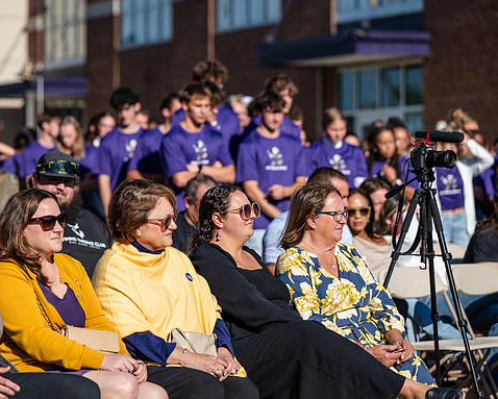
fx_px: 2183
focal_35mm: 148
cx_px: 217
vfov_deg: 10.4
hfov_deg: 13.0
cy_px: 200
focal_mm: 130
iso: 40
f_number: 3.5
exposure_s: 1/640
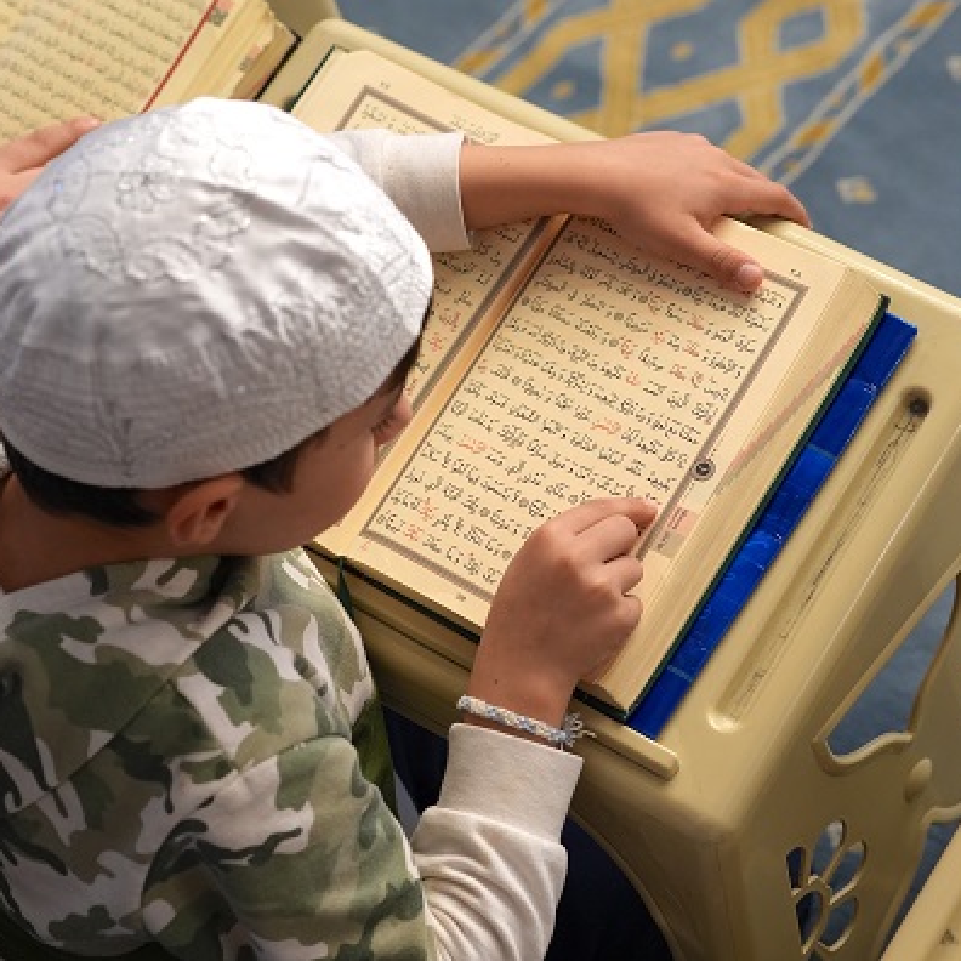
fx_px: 2827
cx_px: 558
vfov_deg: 19.3
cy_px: 480
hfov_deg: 19.3
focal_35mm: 90
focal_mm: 70
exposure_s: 1/160
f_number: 4
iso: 1600
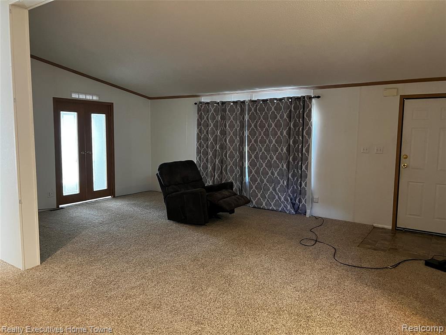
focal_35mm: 26
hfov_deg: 67.3
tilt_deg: -6.0
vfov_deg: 53.1
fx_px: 335
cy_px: 168
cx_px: 223
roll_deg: -0.2
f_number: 1.5
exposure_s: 1/60
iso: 500
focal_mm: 5.7
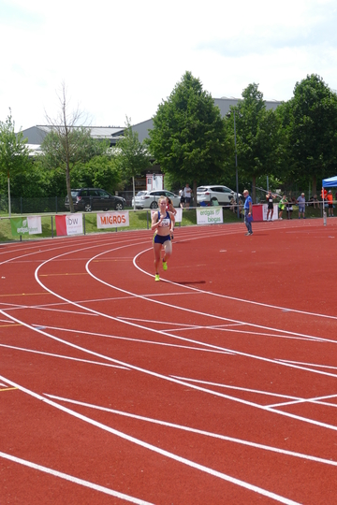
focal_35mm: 68
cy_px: 252
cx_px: 168
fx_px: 955
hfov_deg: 20.0
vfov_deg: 29.7
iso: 125
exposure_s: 1/800
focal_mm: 24.66
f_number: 3.6
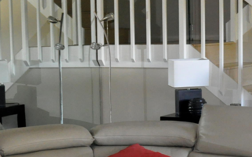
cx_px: 56
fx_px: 666
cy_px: 112
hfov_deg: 21.2
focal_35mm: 97
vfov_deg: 13.4
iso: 3200
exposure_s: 1/80
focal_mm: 24
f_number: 5.6
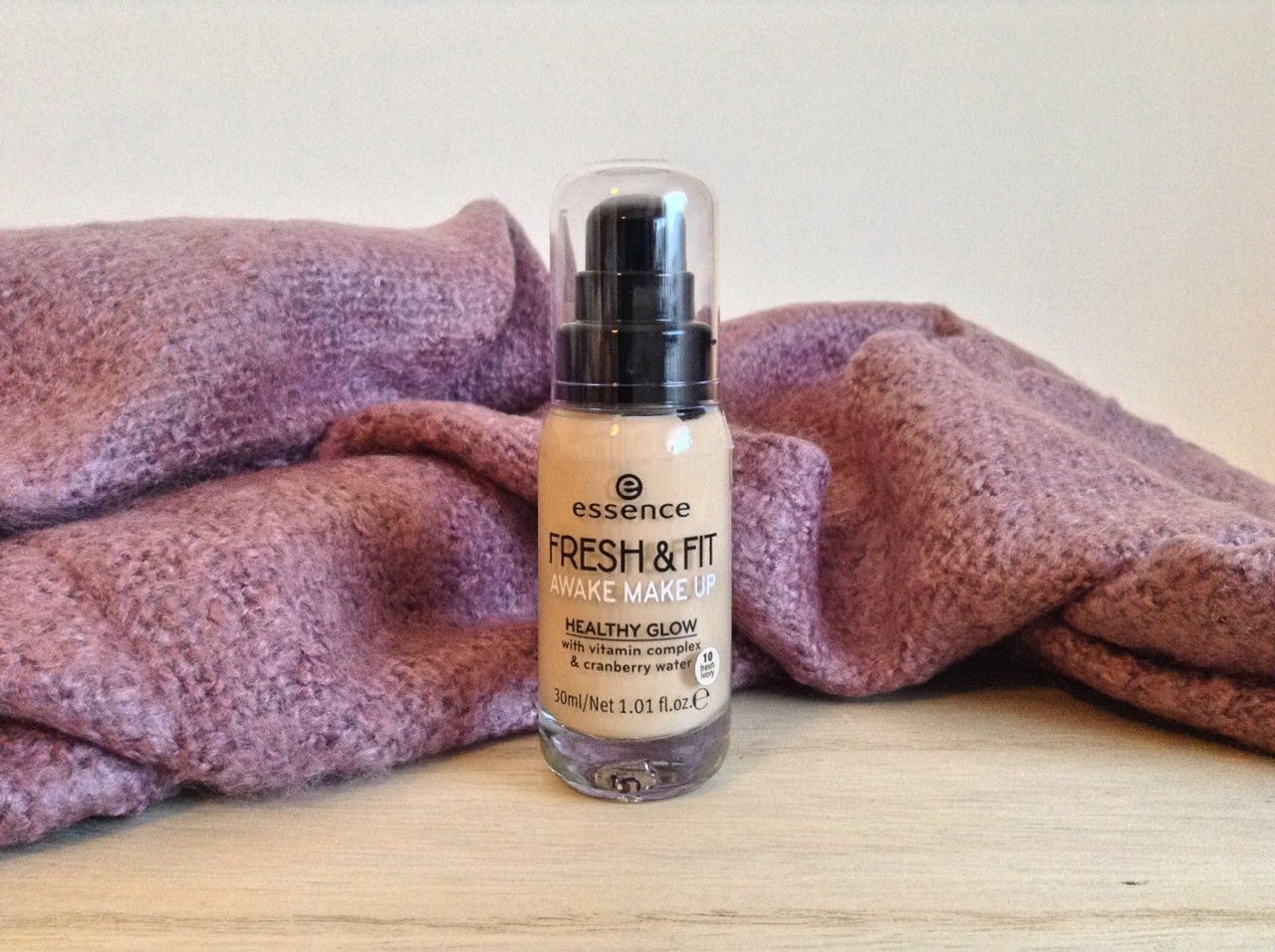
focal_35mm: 33
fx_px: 1214
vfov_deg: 42.8
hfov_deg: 55.4
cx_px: 638
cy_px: 476
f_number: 2.4
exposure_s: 1/24
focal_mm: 3.3
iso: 200
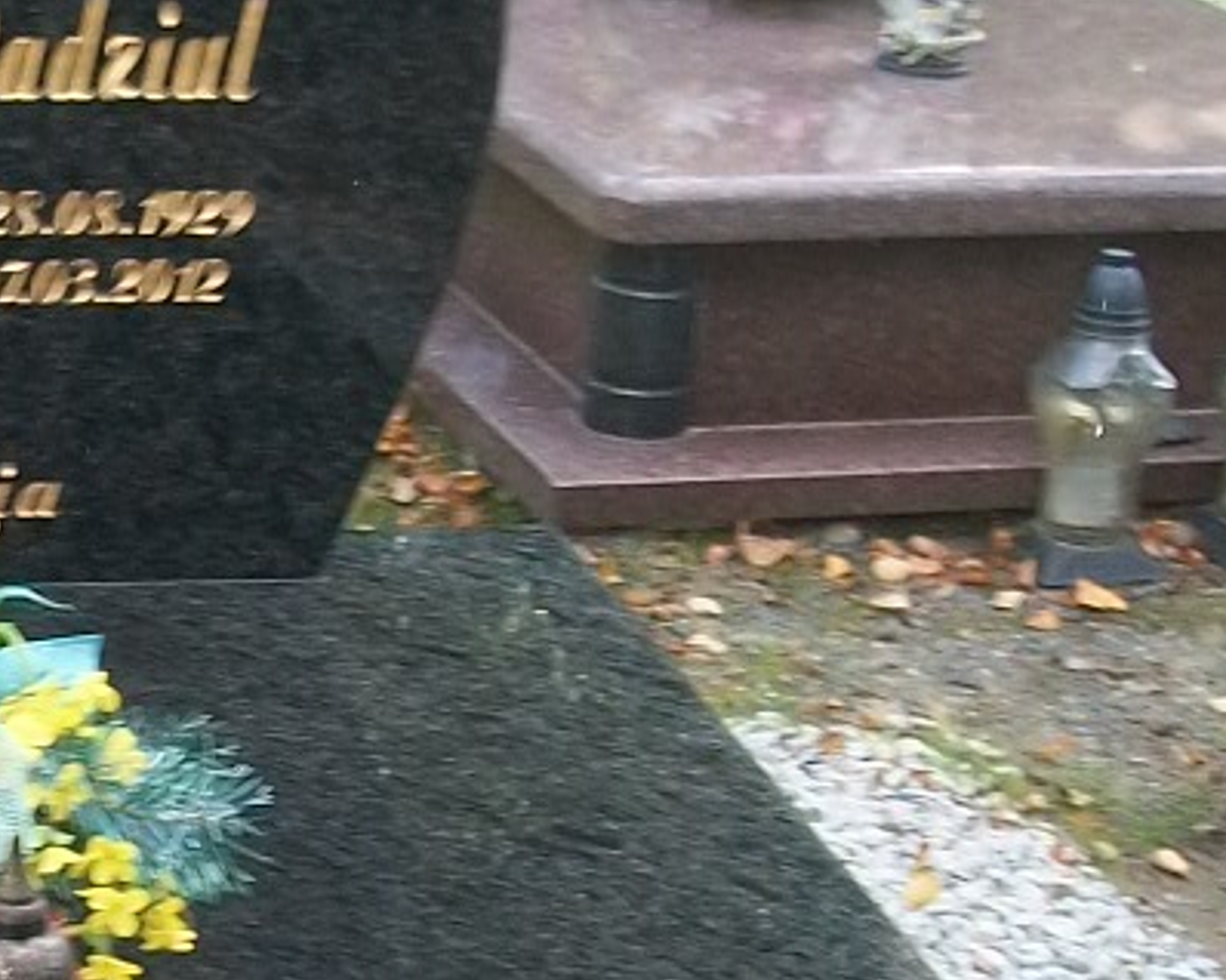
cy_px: 764
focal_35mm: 113
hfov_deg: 16.1
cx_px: -388
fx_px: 4098
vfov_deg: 13.6
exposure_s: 1/80
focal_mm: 6
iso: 80
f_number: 2.7
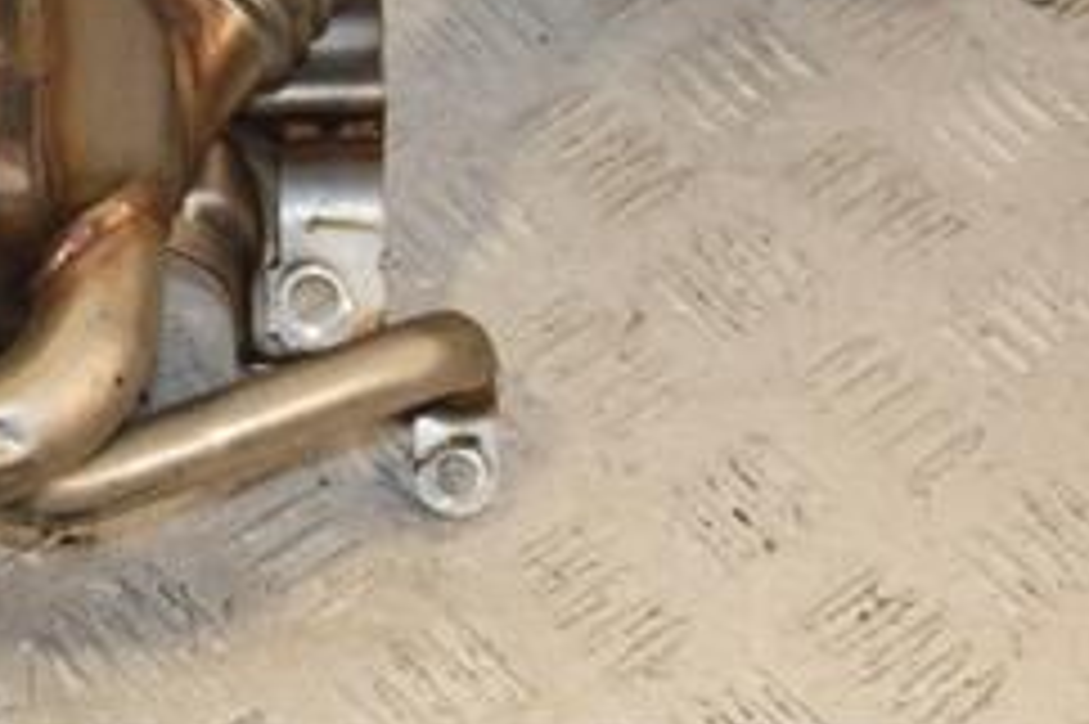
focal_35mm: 119
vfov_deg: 11.5
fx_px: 3597
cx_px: -220
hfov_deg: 16.5
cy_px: 198
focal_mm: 32
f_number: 7.1
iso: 800
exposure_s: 1/200
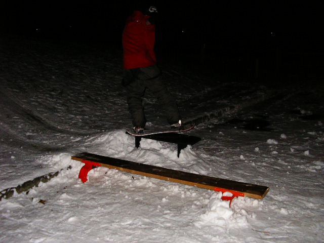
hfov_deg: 49.0
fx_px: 356
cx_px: 162
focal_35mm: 38
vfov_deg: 37.7
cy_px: 122
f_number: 2.9
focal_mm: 5.8
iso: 200
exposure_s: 1/60
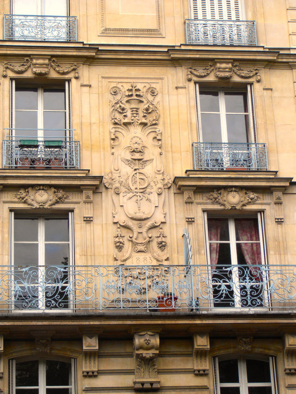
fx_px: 1266
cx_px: 148
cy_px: 197
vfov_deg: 17.7
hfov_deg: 13.3
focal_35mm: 111
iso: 80
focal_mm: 19.64
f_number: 5.5
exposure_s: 1/320
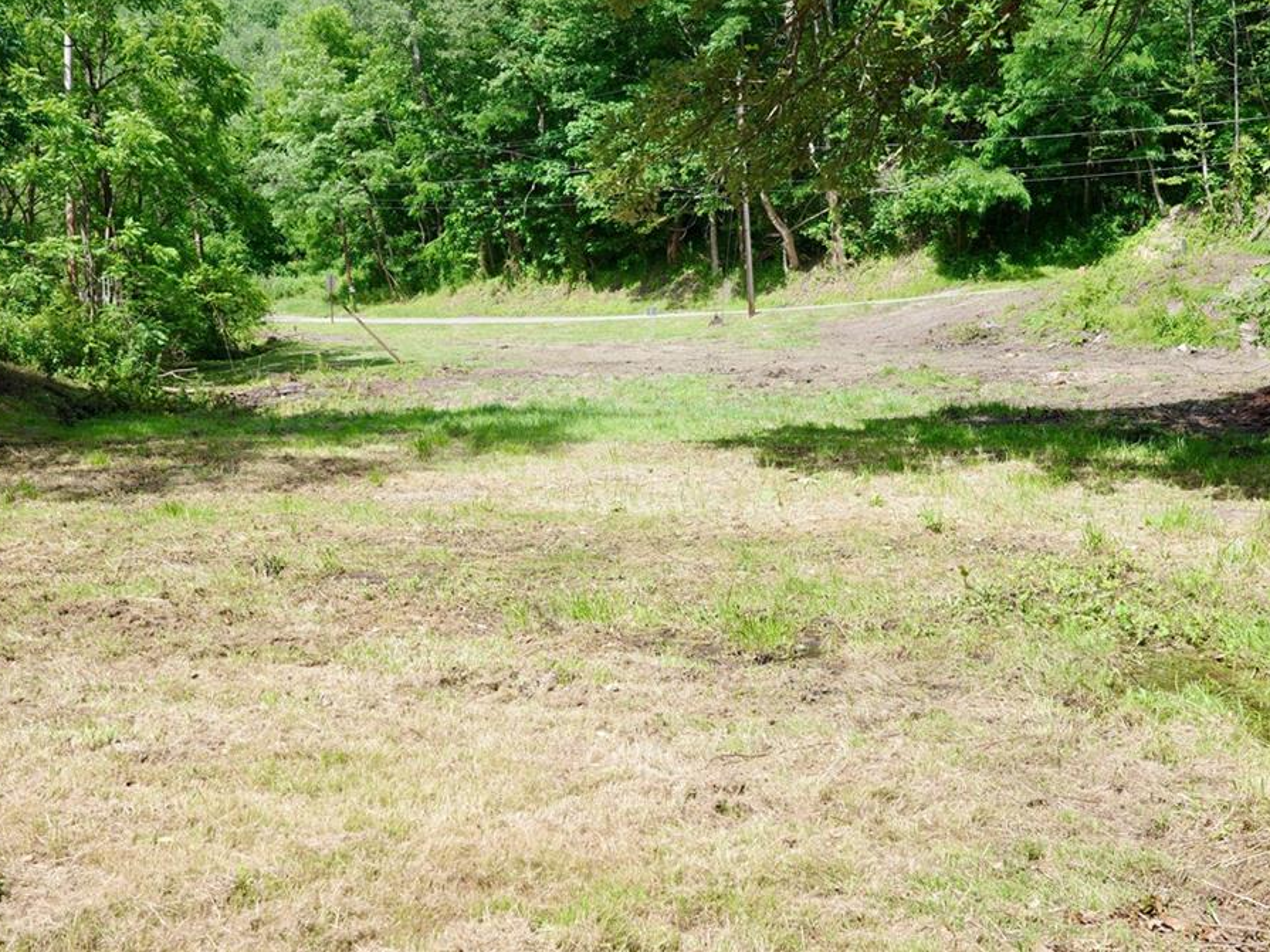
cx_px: 661
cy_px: 471
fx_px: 1614
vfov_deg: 32.9
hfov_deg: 42.9
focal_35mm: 44
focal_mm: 26
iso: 200
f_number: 5
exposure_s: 1/400
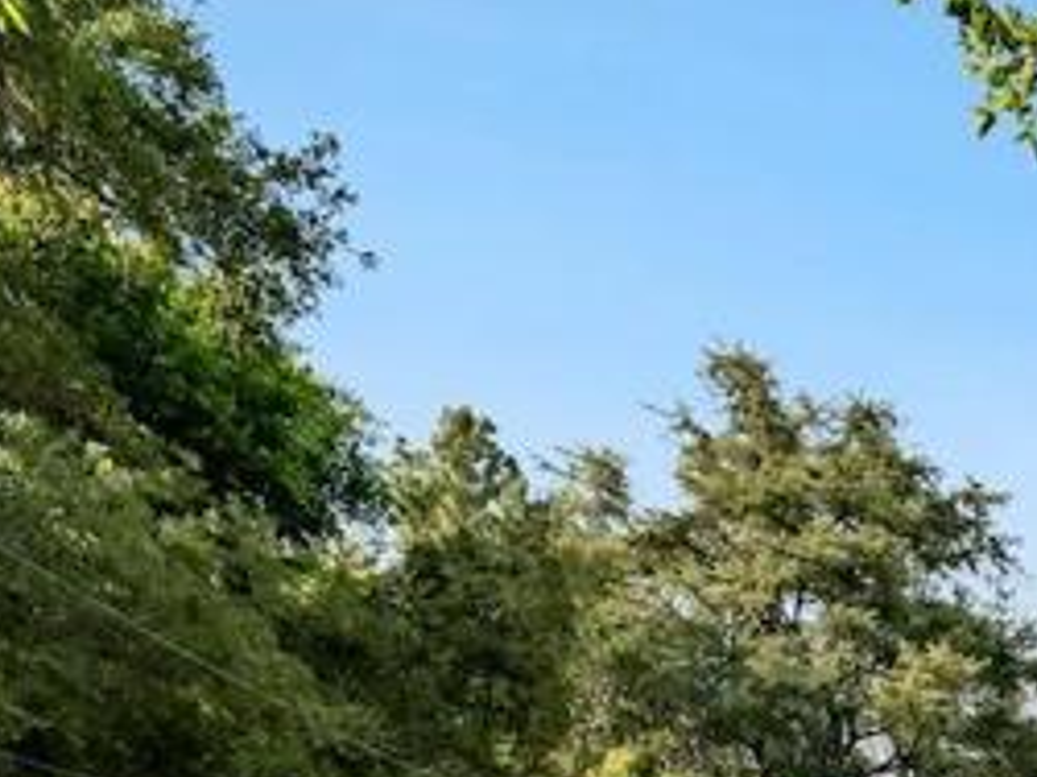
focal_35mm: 55
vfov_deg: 20.5
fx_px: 1647
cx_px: 1355
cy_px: 1320
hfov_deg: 28.5
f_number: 9
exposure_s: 1/500
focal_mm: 14
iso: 640
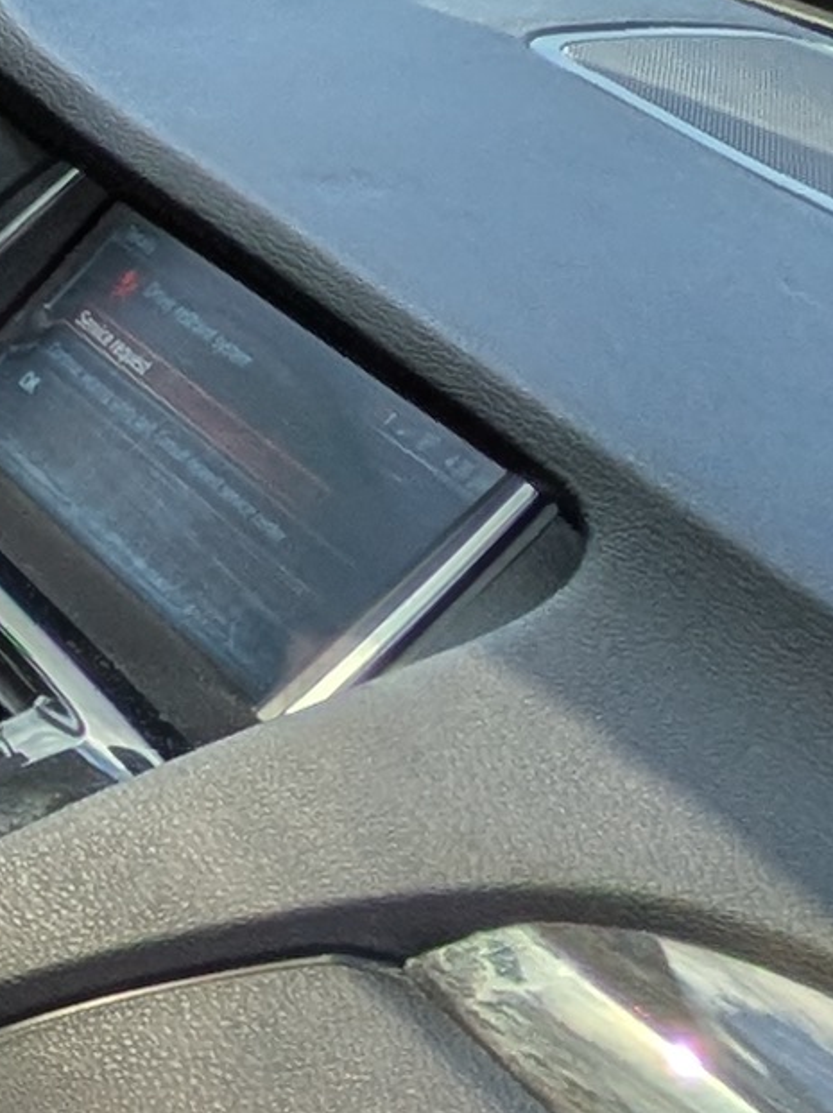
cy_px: 1113
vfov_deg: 23.7
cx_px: -1575
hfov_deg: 11.7
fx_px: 2537
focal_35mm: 79
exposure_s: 1/1300
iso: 57
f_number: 1.7
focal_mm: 2.02
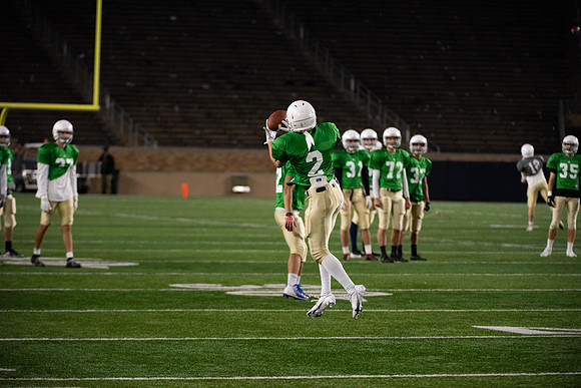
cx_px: 290
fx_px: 3228
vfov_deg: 6.9
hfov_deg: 10.3
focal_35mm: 200
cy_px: 194
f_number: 4
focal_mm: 200
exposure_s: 1/500
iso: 3600
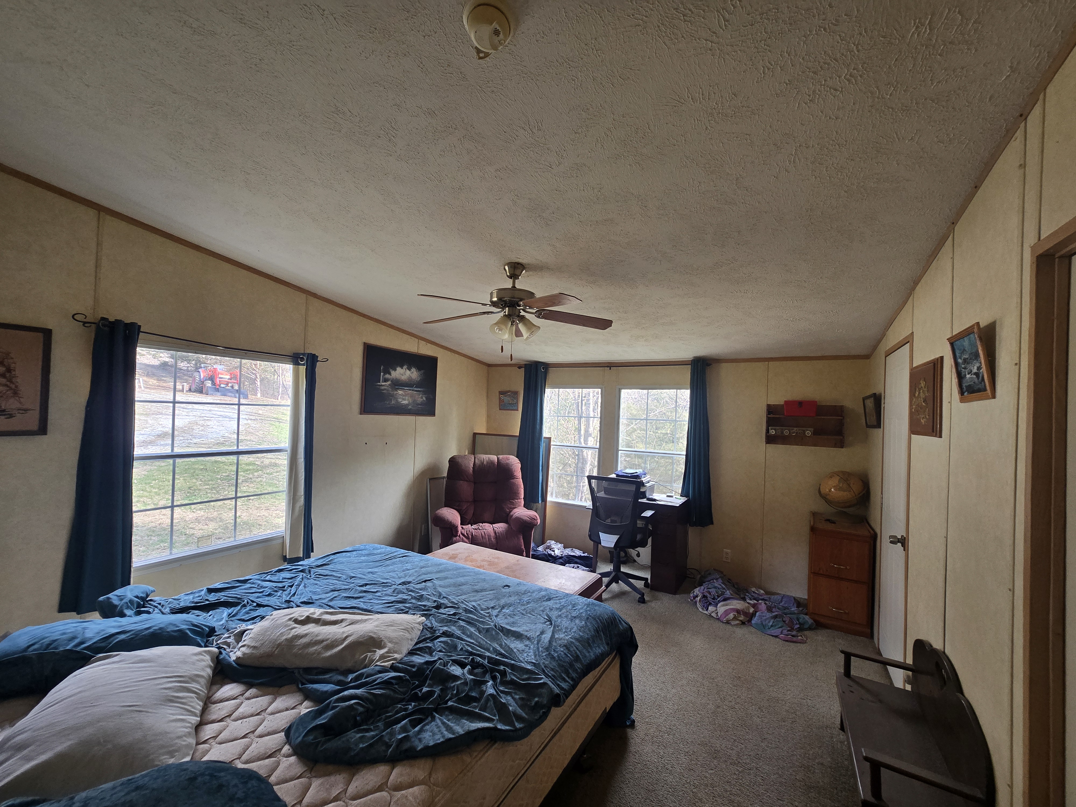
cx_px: 538
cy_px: 404
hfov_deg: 106.2
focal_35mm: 13
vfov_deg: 89.9
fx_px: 404
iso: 125
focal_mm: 2.2
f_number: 2.2
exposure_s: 1/60
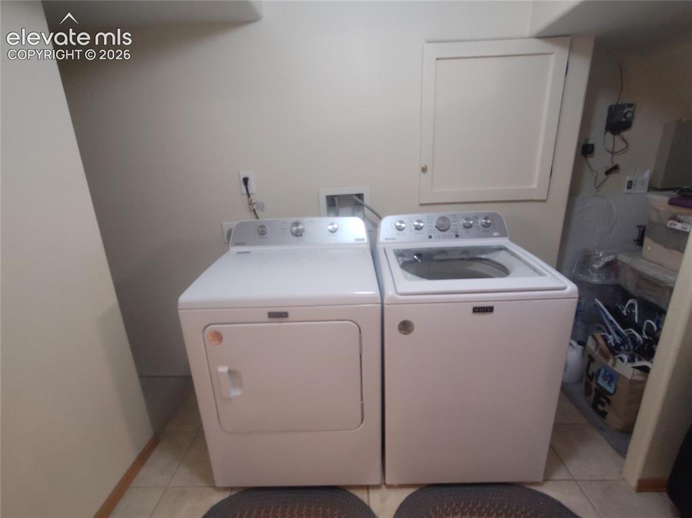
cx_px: 346
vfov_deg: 78.1
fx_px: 320
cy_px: 259
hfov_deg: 94.5
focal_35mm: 16
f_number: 2.2
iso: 663
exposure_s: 1/30
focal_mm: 1.66
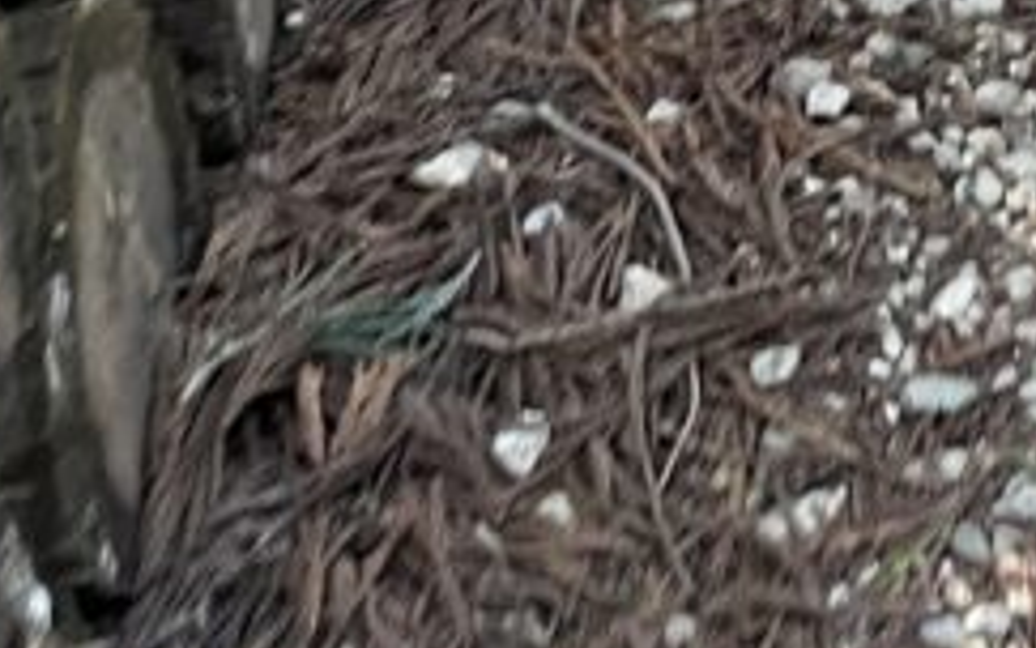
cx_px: 1505
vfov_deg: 9.9
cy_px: -934
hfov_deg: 16.5
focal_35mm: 116
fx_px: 3276
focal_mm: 4.2
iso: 125
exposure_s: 1/89
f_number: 1.6
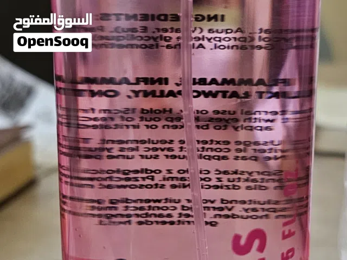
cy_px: 130
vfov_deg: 58.9
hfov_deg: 73.9
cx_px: 174
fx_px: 231
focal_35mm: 23
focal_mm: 6.3
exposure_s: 1/101
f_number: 1.7
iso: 400
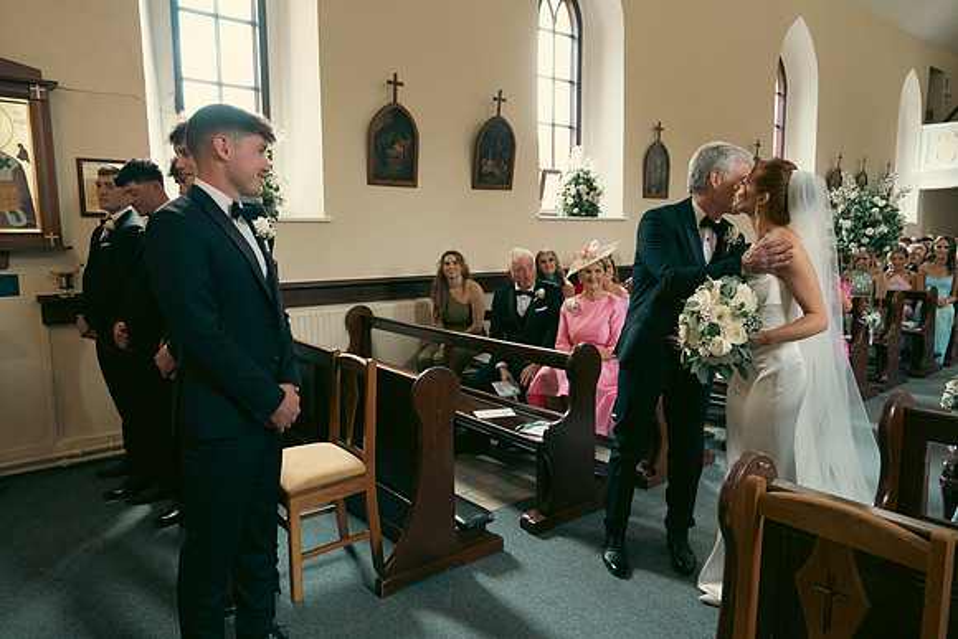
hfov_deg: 73.7
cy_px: 320
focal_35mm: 24
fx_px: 639
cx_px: 479
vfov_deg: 53.2
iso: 1250
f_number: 3.5
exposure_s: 1/200
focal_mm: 24
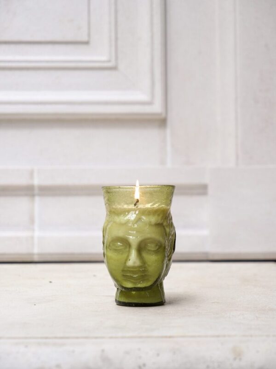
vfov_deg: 16.4
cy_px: 184
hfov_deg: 12.3
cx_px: 138
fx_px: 1276
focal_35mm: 120
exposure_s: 1/250
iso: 200
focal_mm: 60
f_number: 4
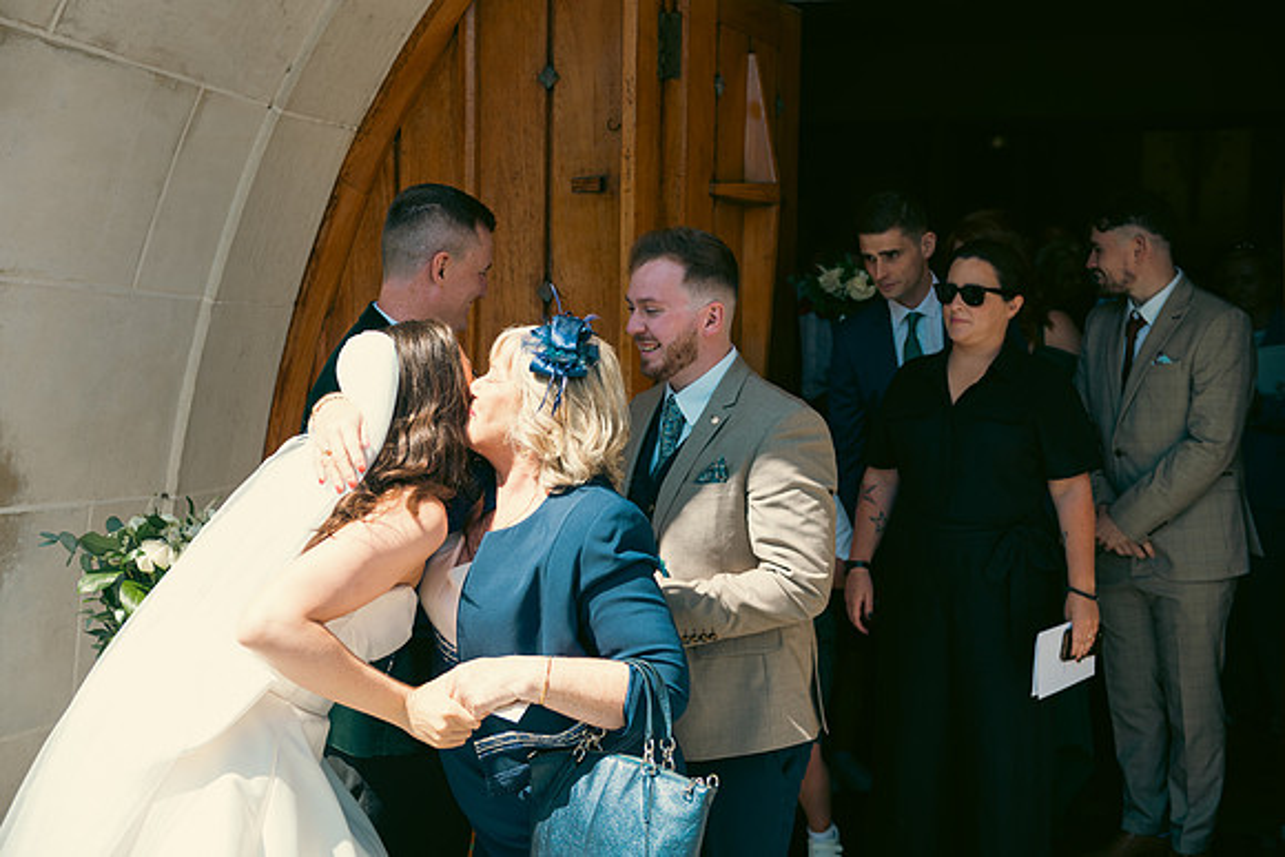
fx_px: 1607
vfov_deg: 29.9
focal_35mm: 45
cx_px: 642
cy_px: 428
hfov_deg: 43.6
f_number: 3.5
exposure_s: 1/500
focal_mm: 45
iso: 100
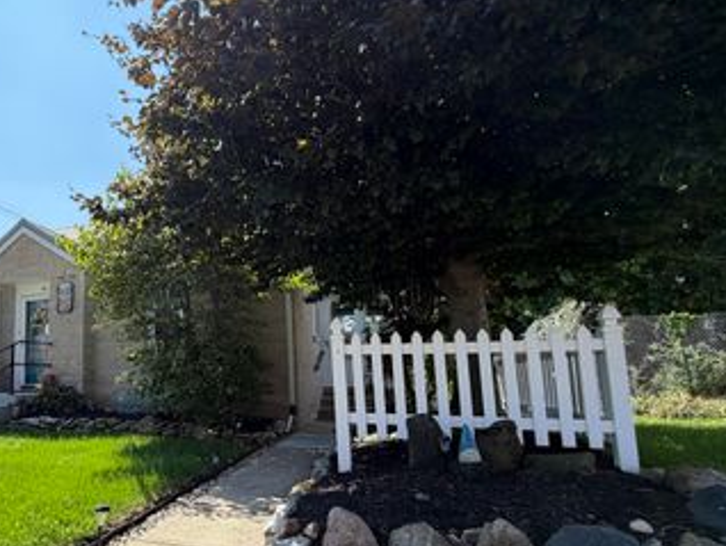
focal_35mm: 22
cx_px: 205
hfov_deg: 72.4
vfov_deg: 60.5
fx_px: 462
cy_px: 335
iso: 32
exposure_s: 1/770
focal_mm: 2.22
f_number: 2.2
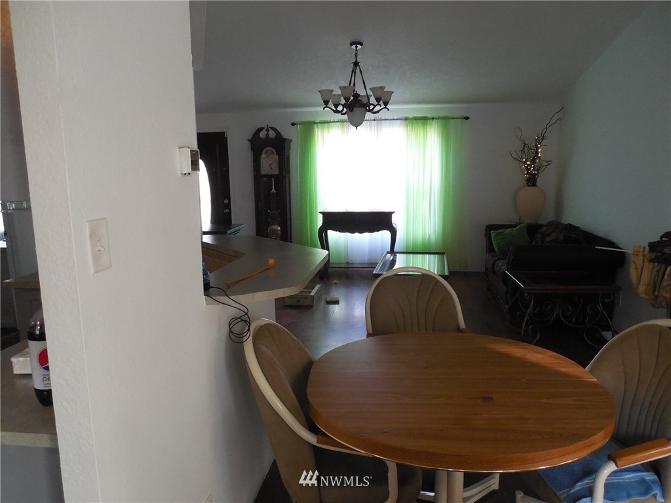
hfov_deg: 69.4
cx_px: 336
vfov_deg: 54.9
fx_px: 485
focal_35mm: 25
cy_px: 252
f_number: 3.3
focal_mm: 4.5
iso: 400
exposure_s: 1/30
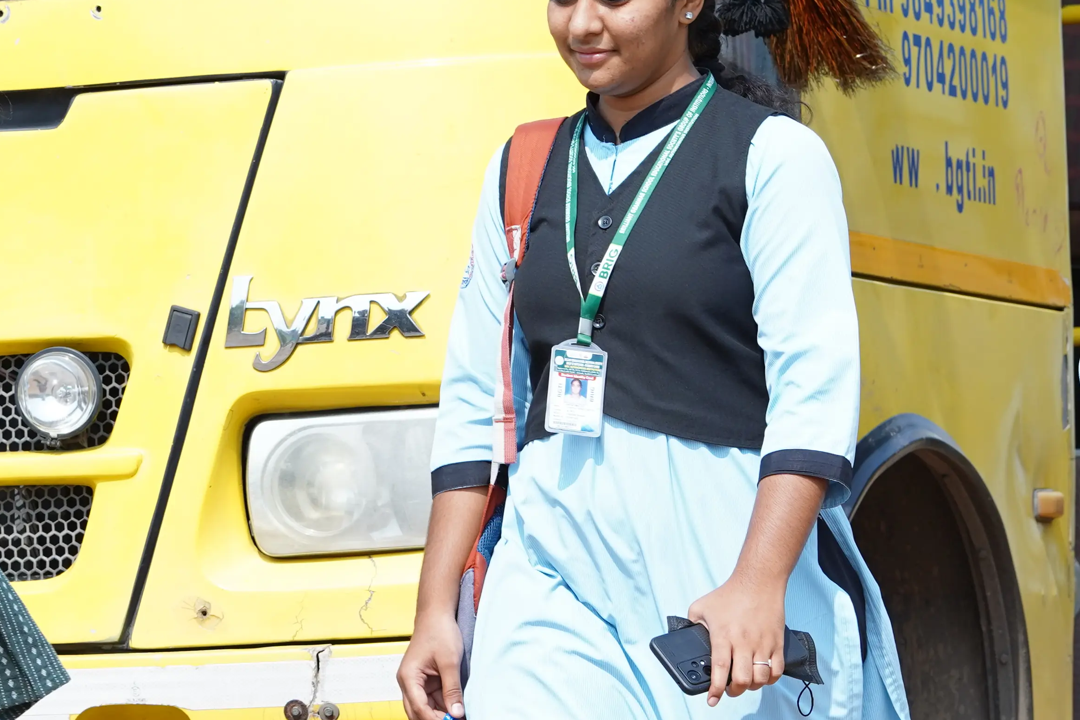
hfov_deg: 9.4
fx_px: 6570
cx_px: 305
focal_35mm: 219
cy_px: 279
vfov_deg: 6.3
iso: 250
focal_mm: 85
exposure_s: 1/500
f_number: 8
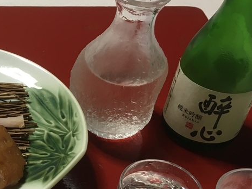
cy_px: 139
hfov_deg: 24.0
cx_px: -36
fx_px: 546
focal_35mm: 75
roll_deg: -0.8
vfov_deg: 19.5
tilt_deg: -44.9
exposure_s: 1/30
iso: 64
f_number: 2.2
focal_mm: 4.15
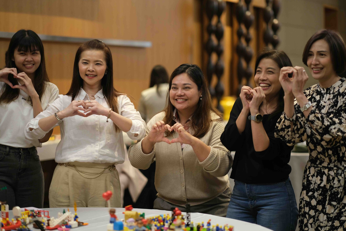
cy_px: 116
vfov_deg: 16.3
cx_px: 173
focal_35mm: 84
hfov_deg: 24.2
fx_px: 807
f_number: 1.2
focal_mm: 56
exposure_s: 1/125
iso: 640
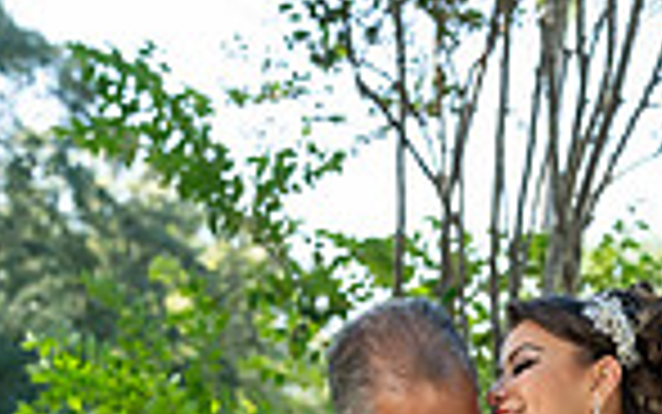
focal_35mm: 156
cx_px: 612
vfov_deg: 7.8
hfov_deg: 13.3
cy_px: 972
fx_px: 2816
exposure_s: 1/500
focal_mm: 50
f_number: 4
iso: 500
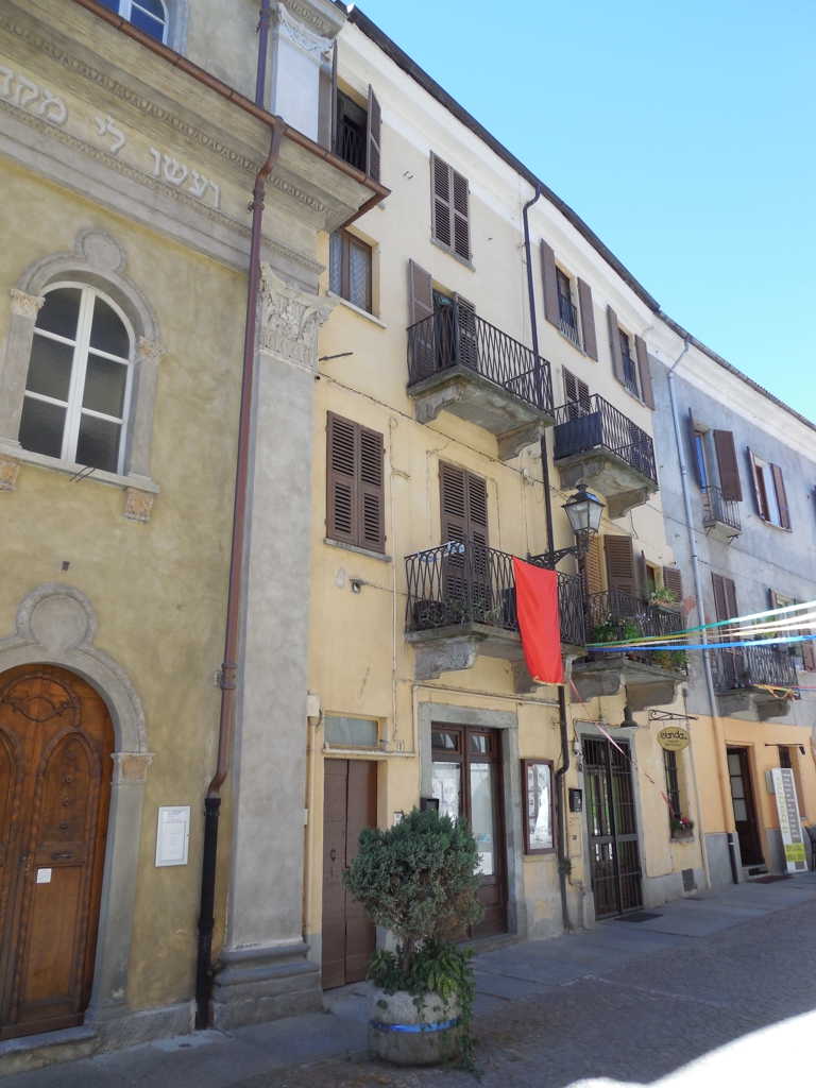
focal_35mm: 25
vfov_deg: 69.4
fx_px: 786
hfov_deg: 54.9
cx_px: 408
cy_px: 544
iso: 125
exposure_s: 1/250
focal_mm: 4.5
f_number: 3.1
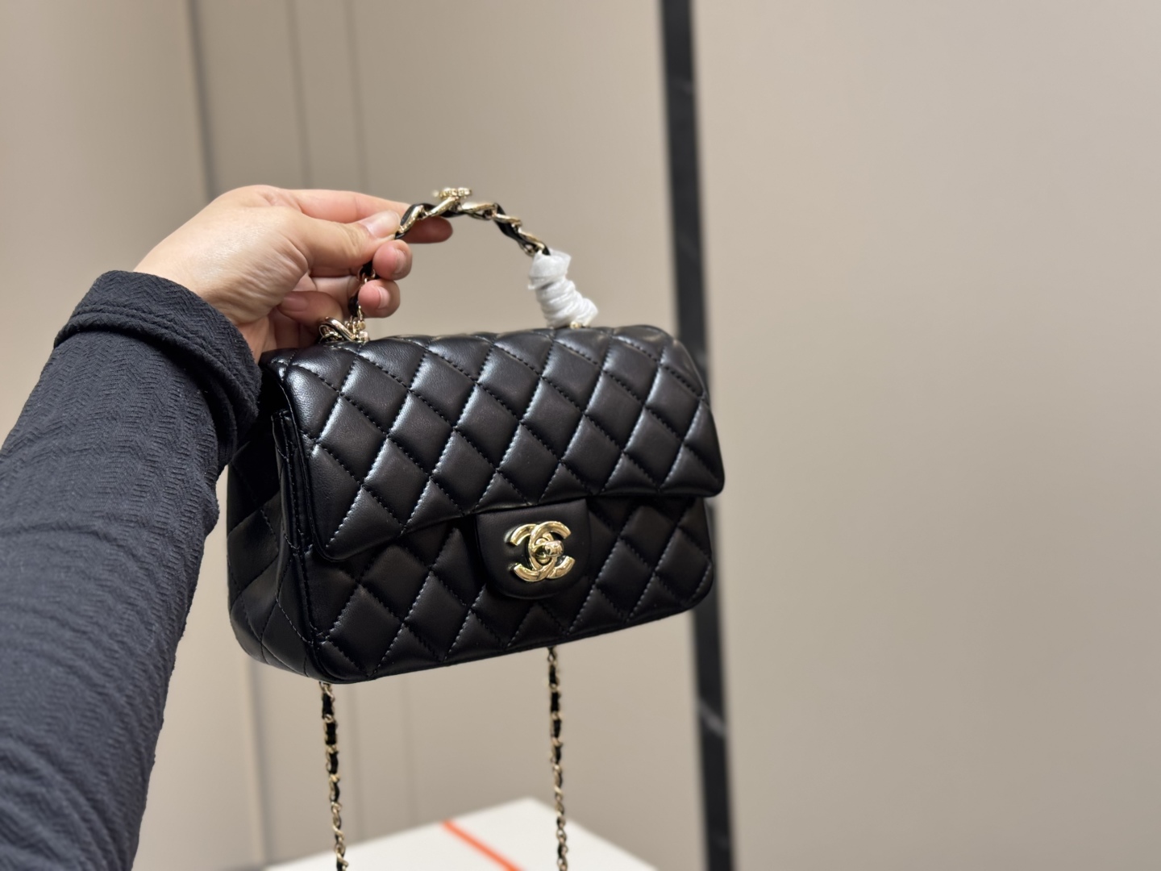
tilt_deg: -5.5
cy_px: 436
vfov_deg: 30.3
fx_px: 1610
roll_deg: +2.0
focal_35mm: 48
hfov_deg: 39.7
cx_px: 580
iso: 100
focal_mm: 6.76
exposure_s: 1/60
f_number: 1.78
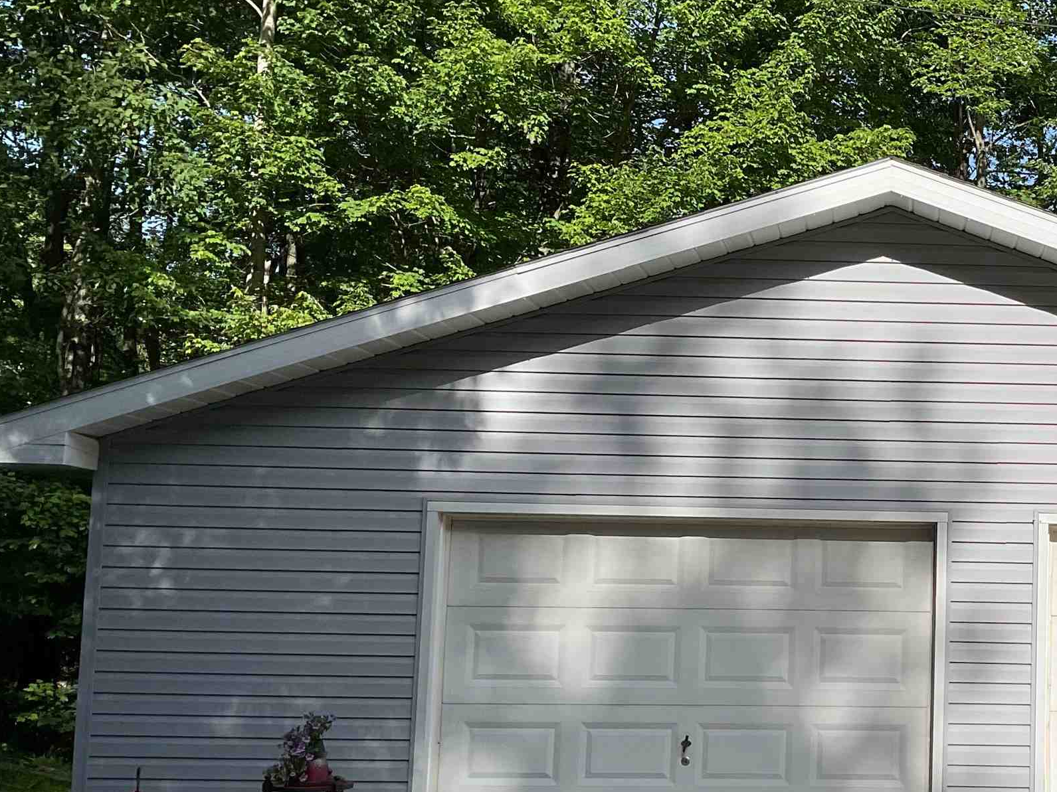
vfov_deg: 26.1
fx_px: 1710
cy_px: 445
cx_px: 1007
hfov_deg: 32.2
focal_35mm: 56
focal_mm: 3
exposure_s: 1/2320
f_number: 1.8
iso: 16
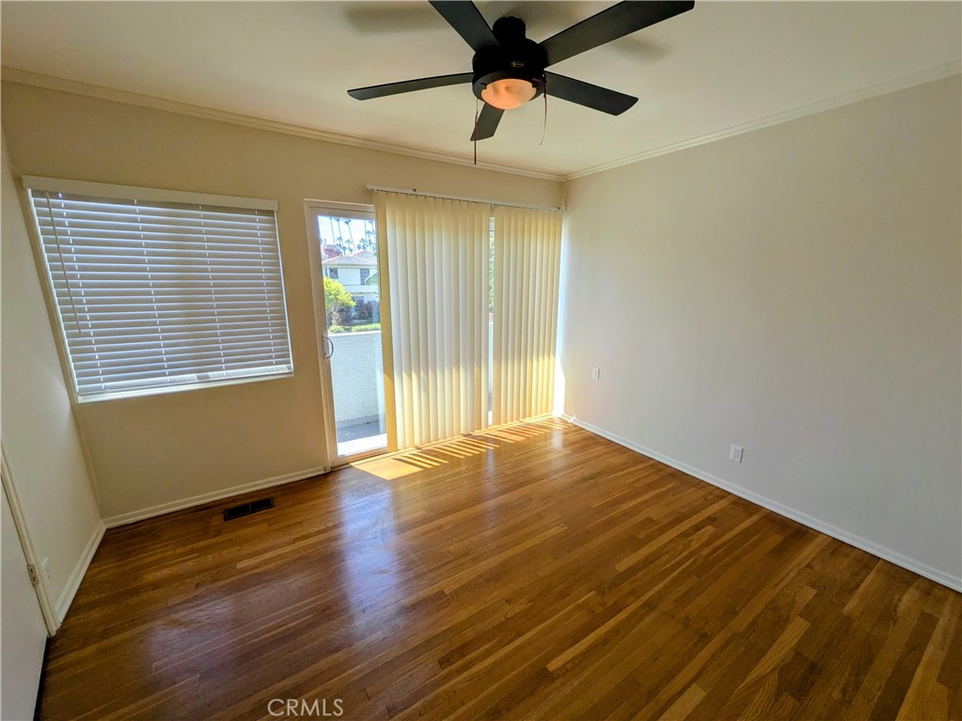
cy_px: 360
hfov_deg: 102.1
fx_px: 389
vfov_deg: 85.7
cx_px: 481
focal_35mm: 14
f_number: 2.2
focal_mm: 1.85
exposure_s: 1/393
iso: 51
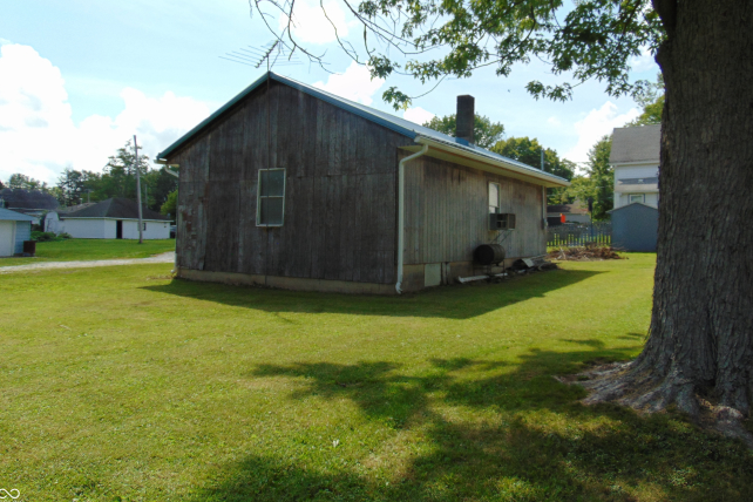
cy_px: 218
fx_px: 565
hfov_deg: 67.4
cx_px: 377
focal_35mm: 27
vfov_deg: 47.8
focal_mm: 4.5
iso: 80
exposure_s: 1/1000
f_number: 3
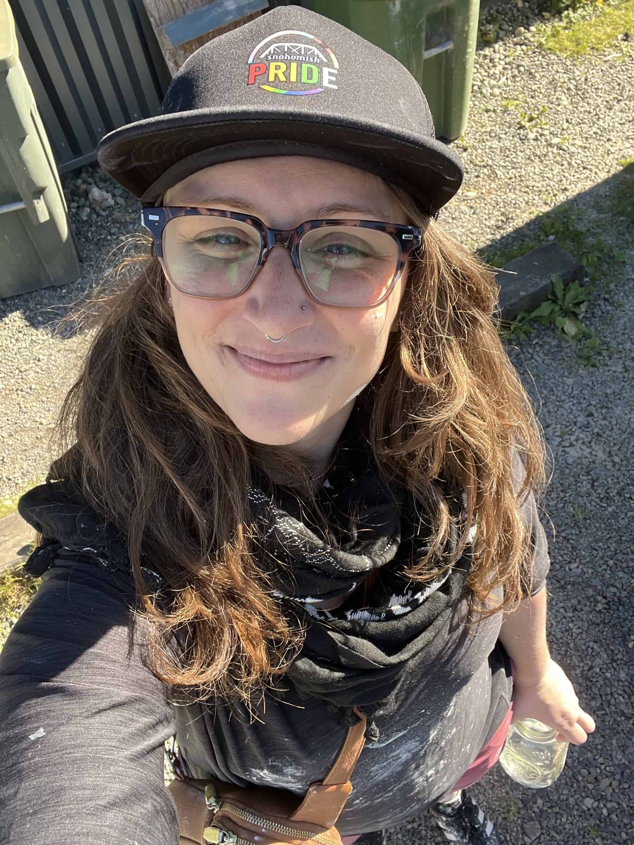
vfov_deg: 60.0
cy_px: 422
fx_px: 733
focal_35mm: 30
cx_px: 317
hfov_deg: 46.8
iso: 25
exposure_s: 1/121
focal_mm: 2.71
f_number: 2.2
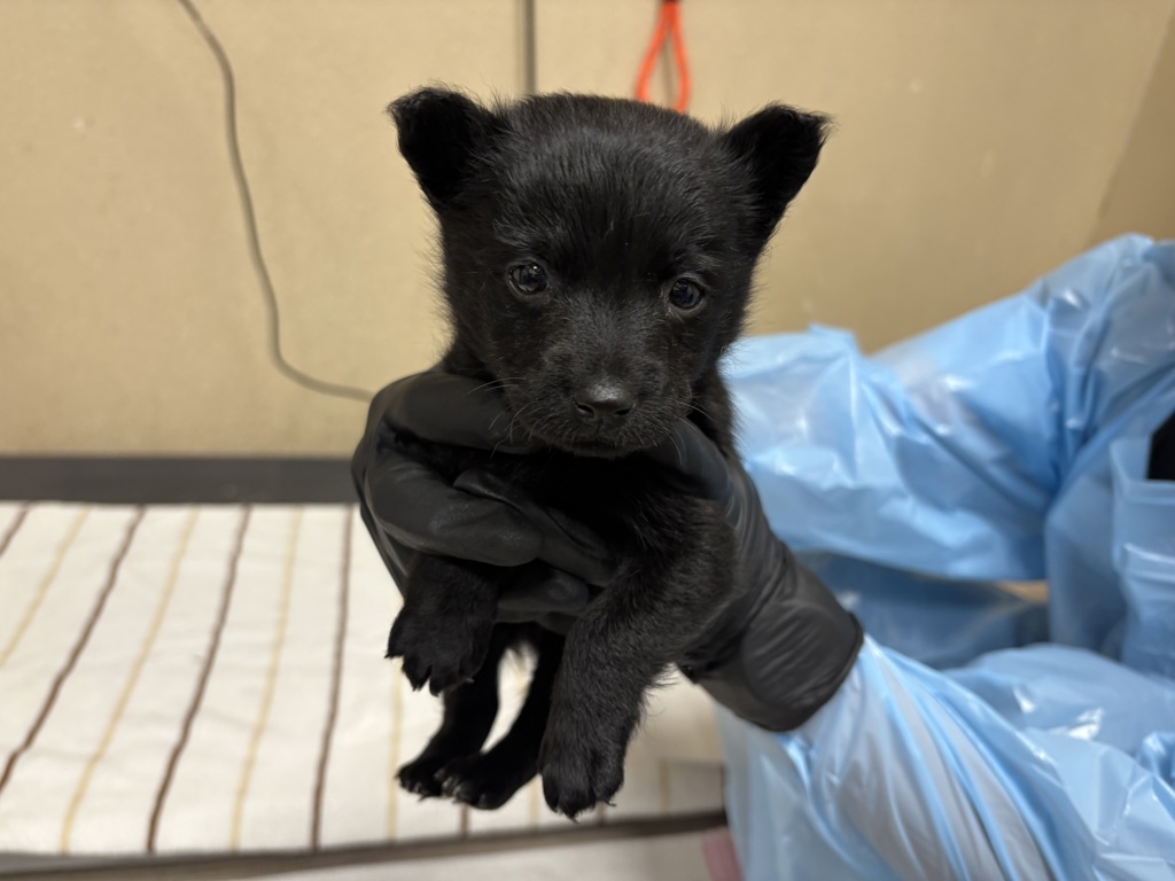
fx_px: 883
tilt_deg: -26.6
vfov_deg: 53.1
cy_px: 440
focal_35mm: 26
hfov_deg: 67.3
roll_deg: -7.5
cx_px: 588
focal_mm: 5.96
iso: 100
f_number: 1.6
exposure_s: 1/42
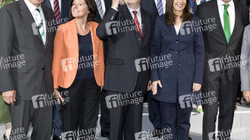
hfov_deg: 47.3
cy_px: 45
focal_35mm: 43
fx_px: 285
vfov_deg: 27.5
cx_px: 134
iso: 1600
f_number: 5.6
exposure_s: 1/160
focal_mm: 31
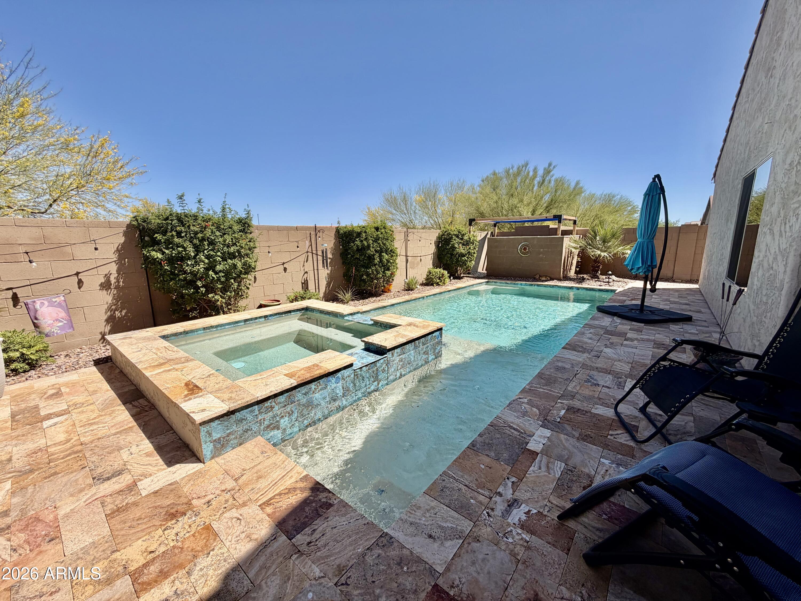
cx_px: 400
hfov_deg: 102.1
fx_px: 324
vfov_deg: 85.7
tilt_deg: -11.1
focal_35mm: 14
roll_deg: +0.7
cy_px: 300
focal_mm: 2.22
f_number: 2.2
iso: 20
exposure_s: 1/809
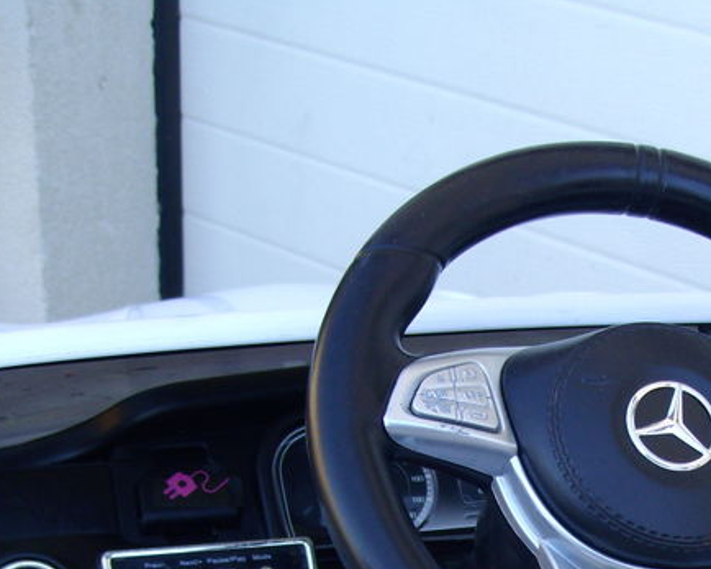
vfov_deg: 18.3
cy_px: 610
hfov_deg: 23.1
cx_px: 614
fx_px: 1704
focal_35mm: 81
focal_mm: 6
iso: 80
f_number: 2.7
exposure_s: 1/100
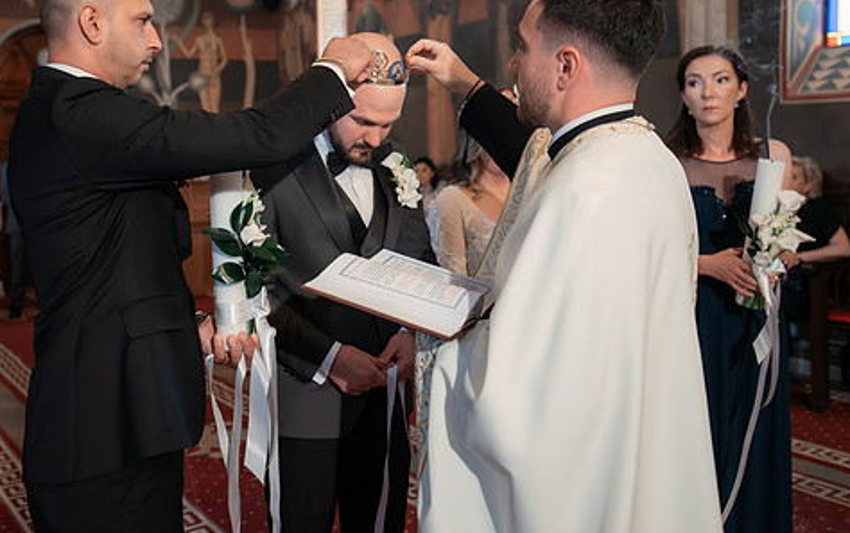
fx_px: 904
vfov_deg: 32.7
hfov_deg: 49.9
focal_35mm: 39
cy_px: 212
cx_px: 320
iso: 7200
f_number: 2.8
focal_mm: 30
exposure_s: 1/200
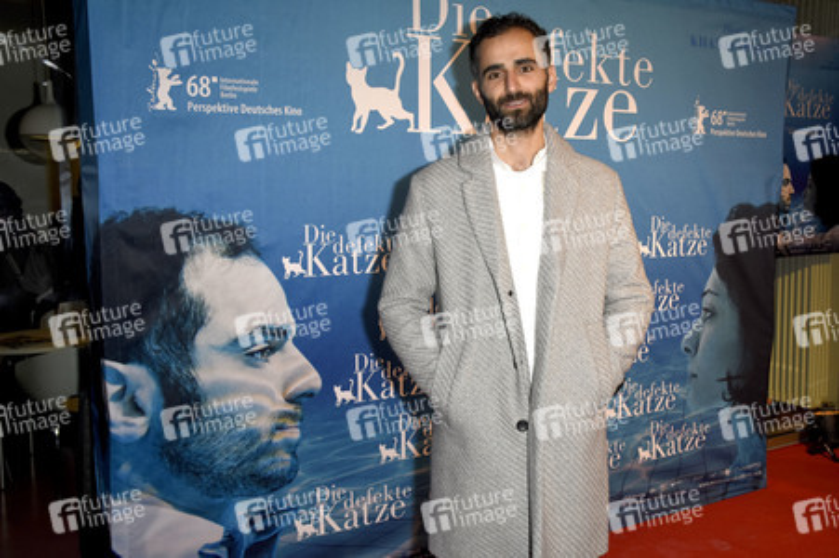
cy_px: 279
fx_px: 803
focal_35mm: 34
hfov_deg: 55.1
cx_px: 420
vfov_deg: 38.3
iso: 500
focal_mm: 23
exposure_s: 1/160
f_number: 8
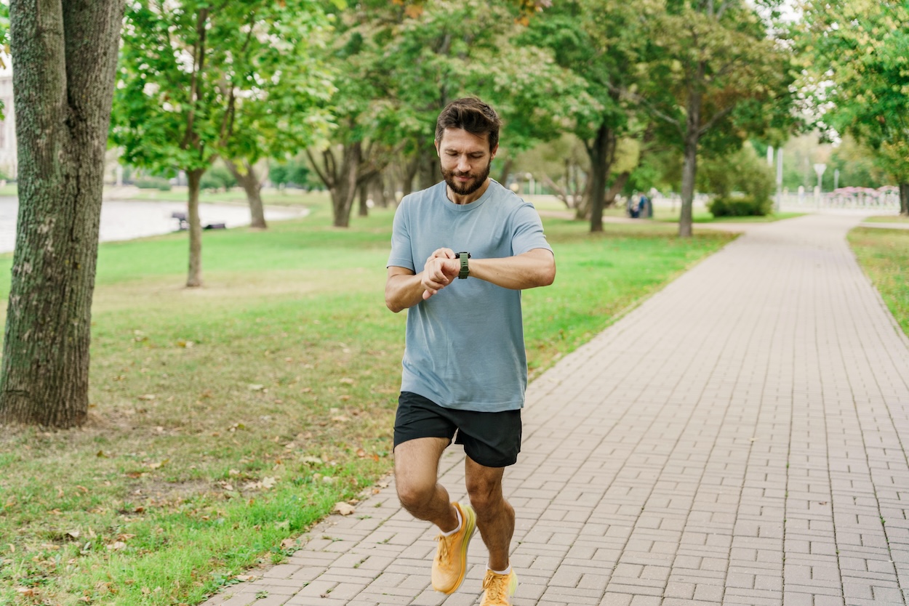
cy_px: 303
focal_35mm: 57
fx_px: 1447
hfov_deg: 34.9
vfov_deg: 23.7
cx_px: 454
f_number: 2.8
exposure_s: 1/400
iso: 200
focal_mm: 57.3
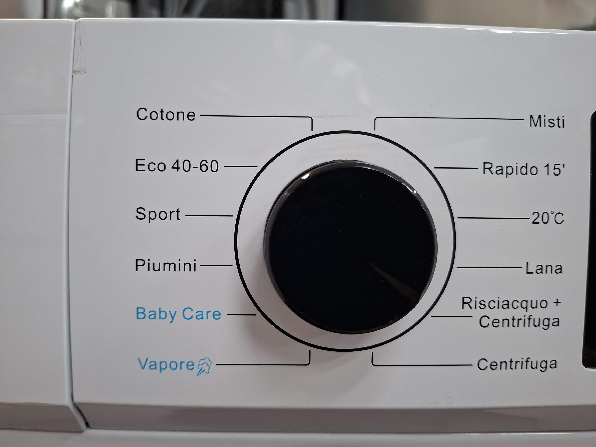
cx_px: 298
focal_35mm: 23
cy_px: 224
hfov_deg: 73.9
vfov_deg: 58.9
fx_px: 396
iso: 250
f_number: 1.8
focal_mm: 5.54
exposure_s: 1/50
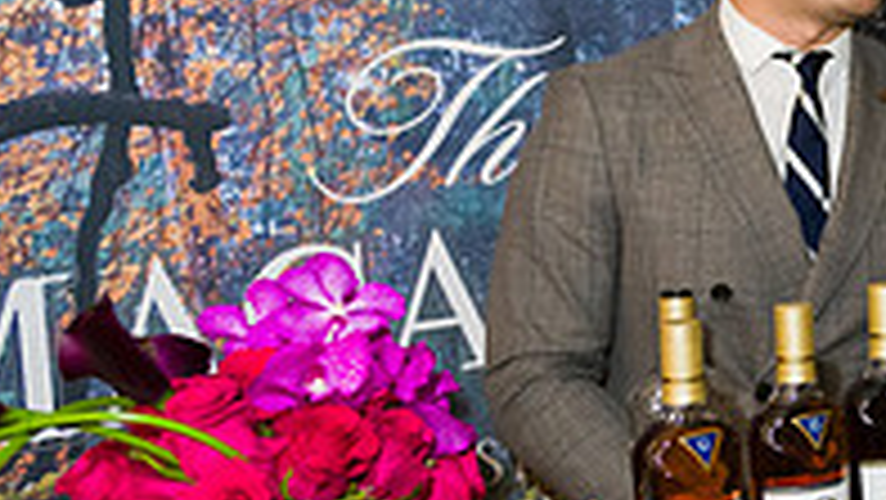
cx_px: 1259
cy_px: 196
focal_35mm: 74
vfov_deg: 16.3
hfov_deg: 23.8
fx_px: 1739
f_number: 3.2
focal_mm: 24
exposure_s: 1/125
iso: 1600
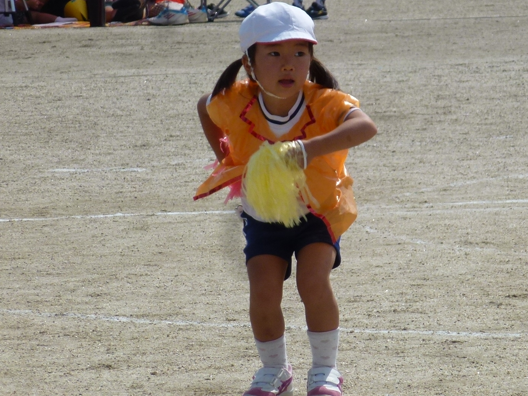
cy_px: 173
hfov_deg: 4.3
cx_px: 315
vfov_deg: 3.2
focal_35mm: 458
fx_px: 6986
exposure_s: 1/1000
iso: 100
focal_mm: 44.5
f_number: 5.6
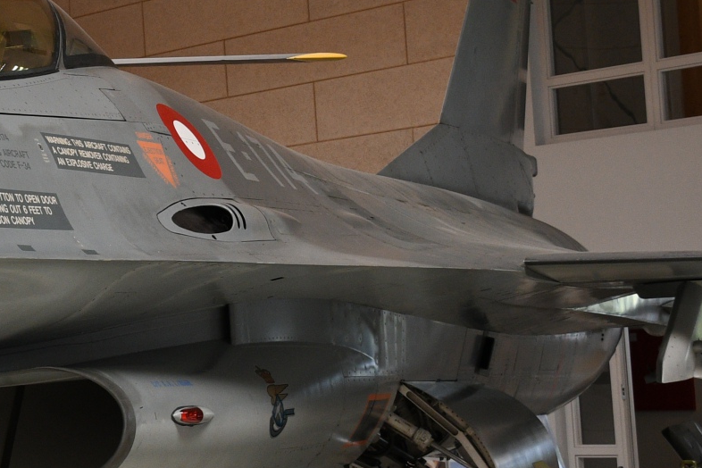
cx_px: -181
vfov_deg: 12.1
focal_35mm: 113
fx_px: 2203
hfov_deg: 17.1
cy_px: 228
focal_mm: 25
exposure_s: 1/100
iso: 640
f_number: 5
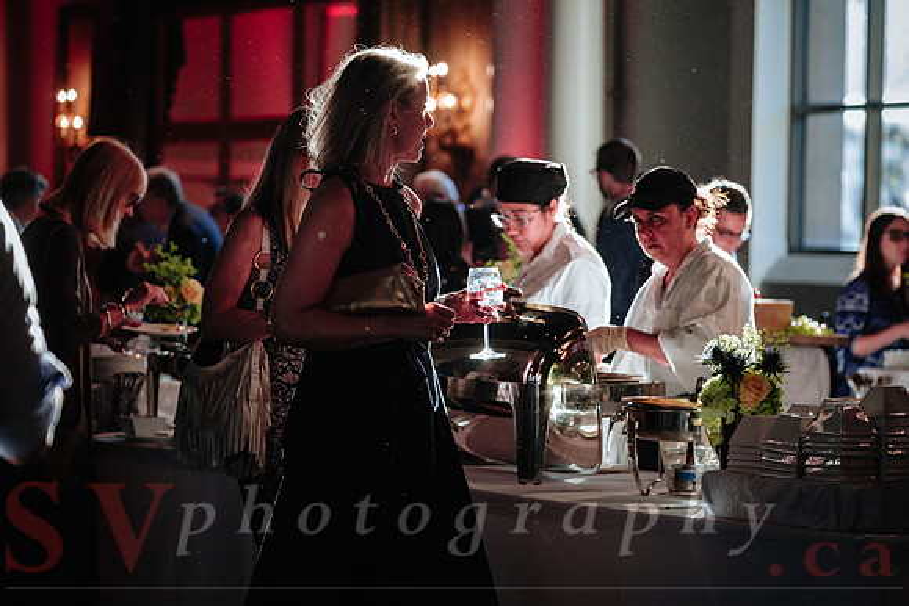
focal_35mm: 141
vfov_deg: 9.7
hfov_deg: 14.5
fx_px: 3562
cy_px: 337
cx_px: 509
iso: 400
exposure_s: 1/100
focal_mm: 83.8
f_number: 2.8
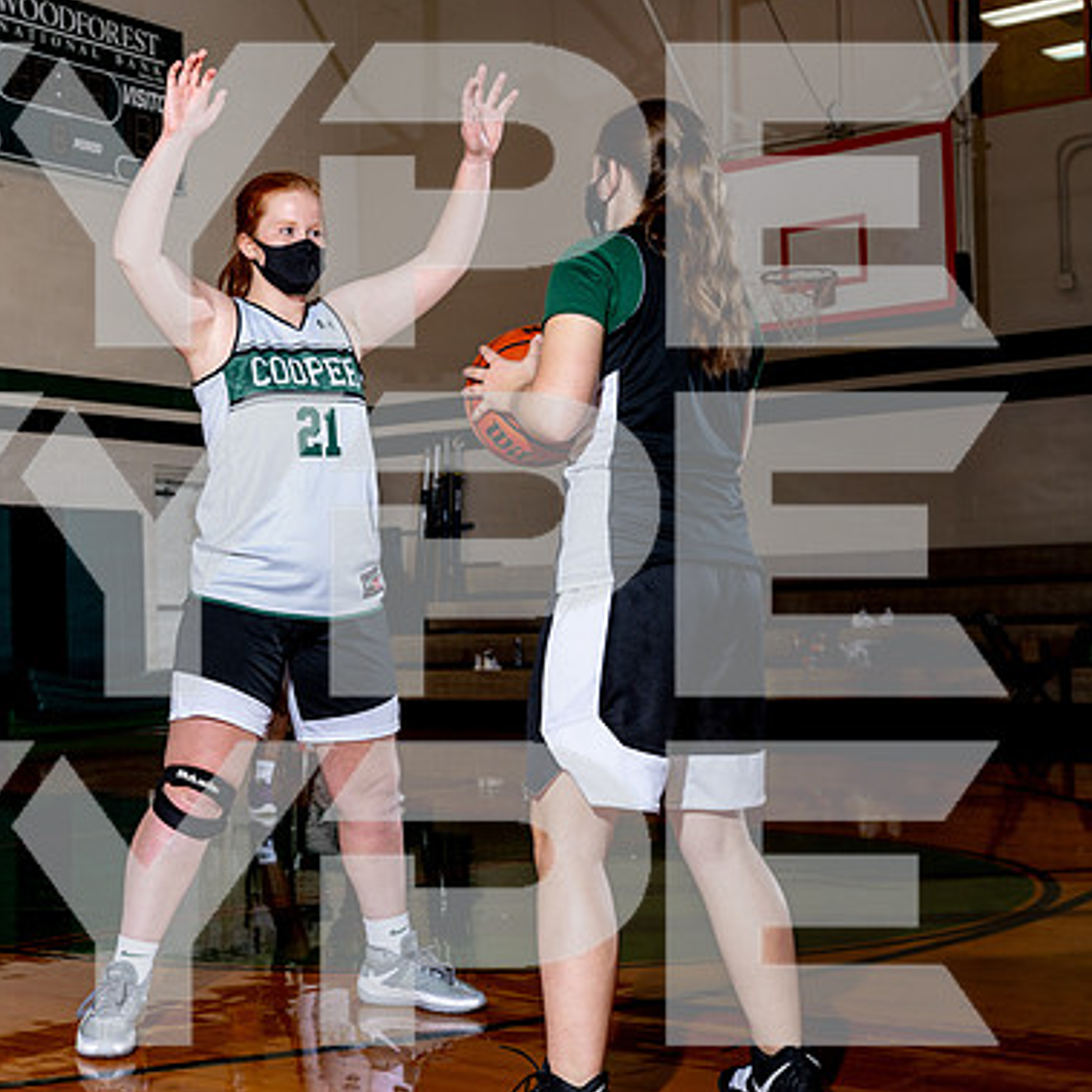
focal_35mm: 56
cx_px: 274
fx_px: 1999
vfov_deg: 30.6
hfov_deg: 30.1
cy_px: 546
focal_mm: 43
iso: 100
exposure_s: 1/125
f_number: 5.6
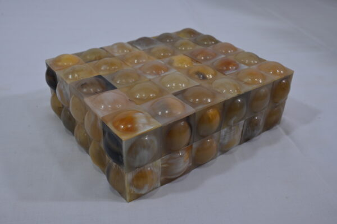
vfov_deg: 39.4
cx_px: 168
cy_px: 112
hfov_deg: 56.5
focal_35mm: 34
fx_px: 313
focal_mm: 33.5
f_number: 9
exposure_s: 1/125
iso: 500
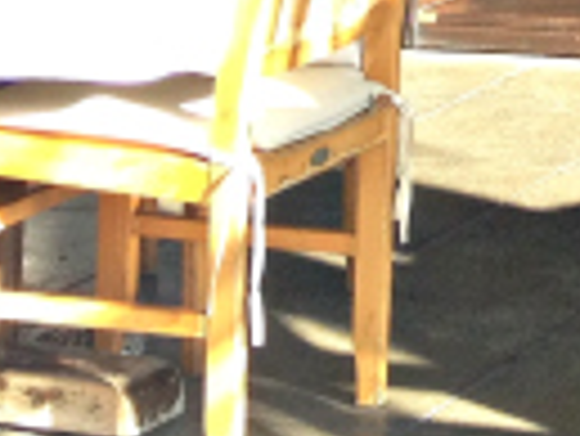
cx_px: 1412
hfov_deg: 8.3
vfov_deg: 6.3
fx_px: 3639
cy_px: -845
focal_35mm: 217
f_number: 2.4
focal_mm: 4.28
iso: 50
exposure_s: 1/120
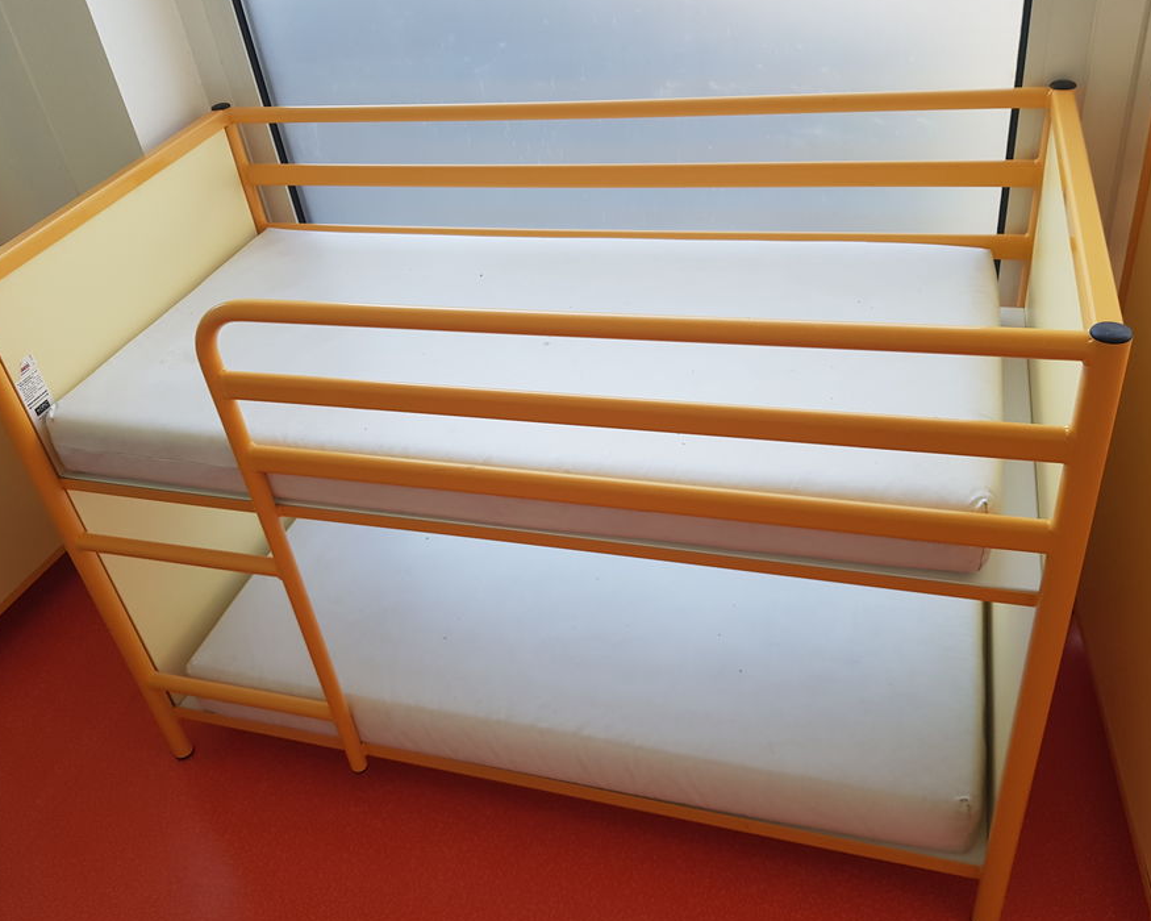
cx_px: 554
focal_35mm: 29
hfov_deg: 60.4
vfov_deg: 50.0
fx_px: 988
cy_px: 453
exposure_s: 1/100
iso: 80
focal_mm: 4.2
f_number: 1.7
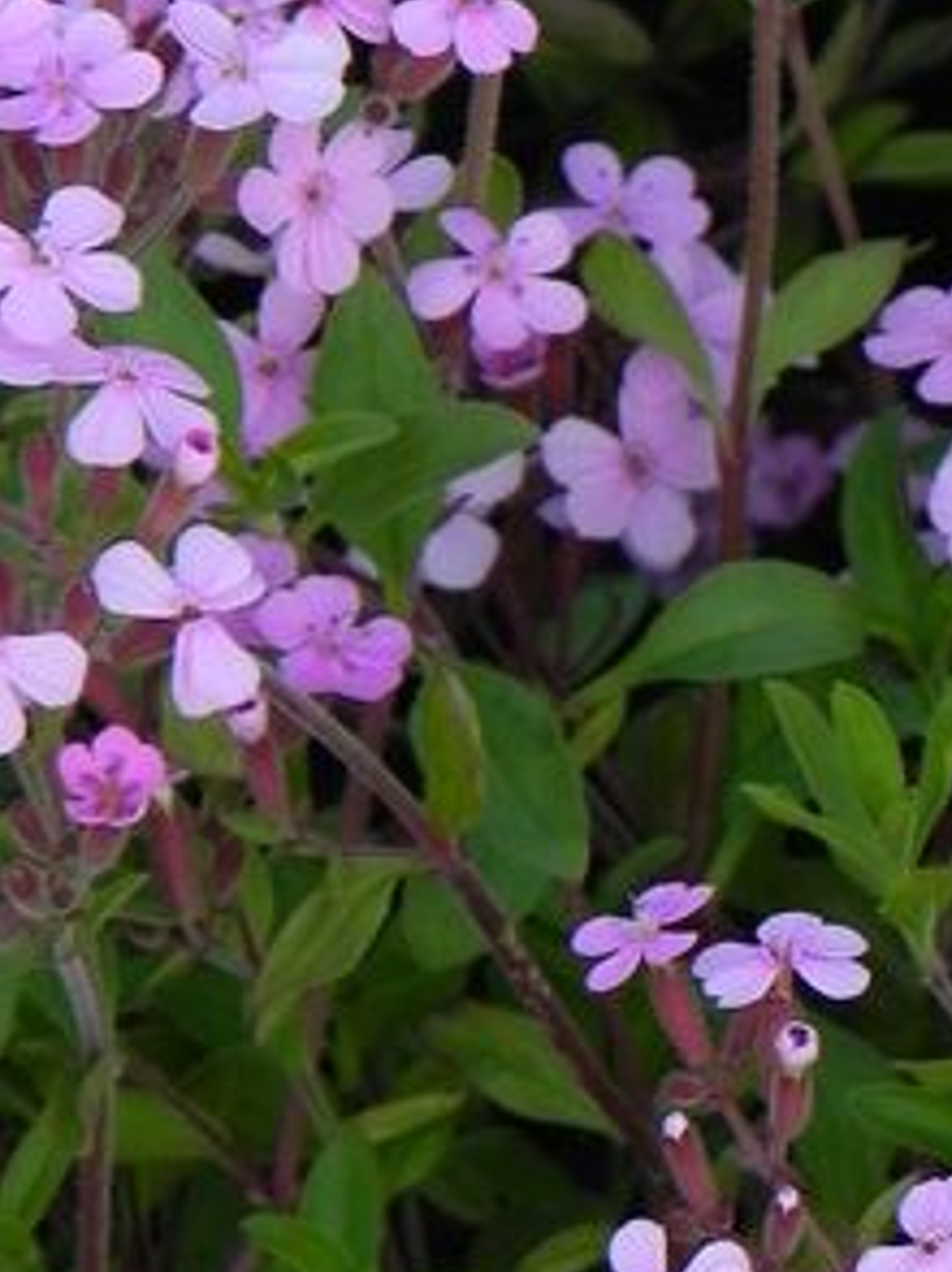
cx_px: 1155
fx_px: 16195
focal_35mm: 441
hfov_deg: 3.4
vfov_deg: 4.5
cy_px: 78
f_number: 5
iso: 160
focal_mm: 28.8
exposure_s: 1/250
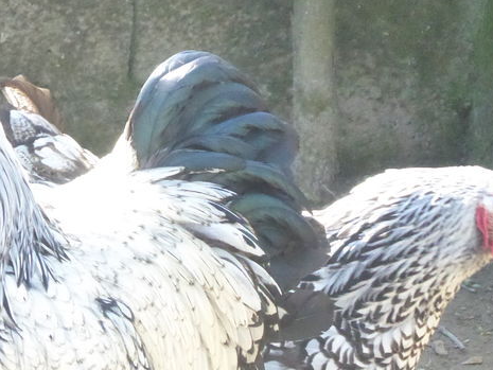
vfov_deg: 4.3
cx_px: 173
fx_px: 4872
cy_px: 327
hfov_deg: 5.8
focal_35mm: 342
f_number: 5.4
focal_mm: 25.6
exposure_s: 1/320
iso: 2000
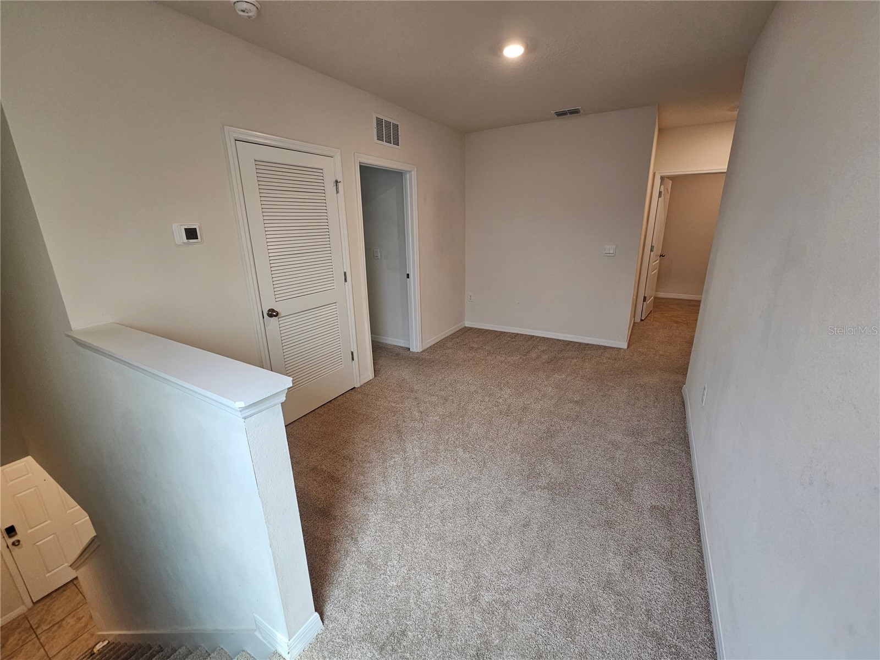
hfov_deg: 106.2
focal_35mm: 13
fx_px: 330
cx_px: 440
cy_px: 330
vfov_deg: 89.9
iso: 100
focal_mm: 2.2
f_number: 2.2
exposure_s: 1/60
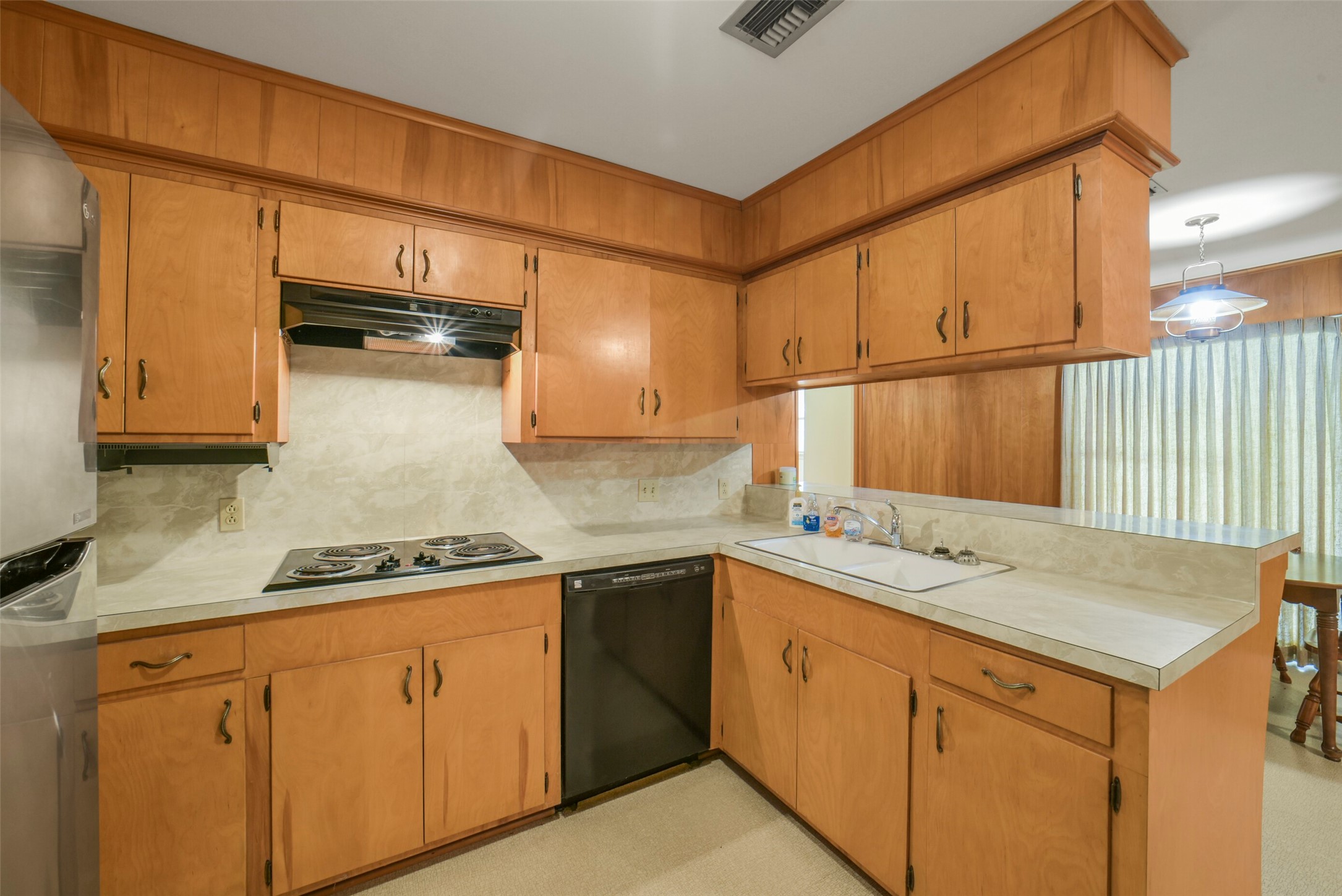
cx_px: 671
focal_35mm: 14
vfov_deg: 81.2
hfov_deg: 104.2
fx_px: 522
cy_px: 448
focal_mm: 14
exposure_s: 1/1.67
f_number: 11
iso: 500
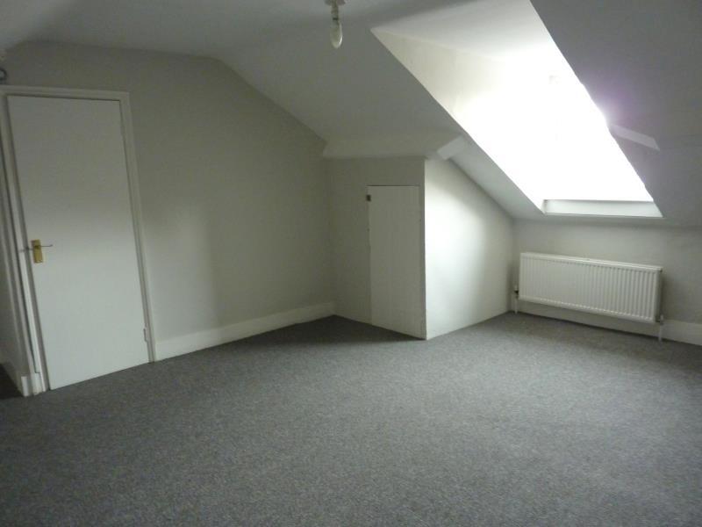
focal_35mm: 25
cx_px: 351
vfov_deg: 54.9
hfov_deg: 69.4
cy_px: 264
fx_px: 507
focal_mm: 4.1
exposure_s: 1/15
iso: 400
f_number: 3.3
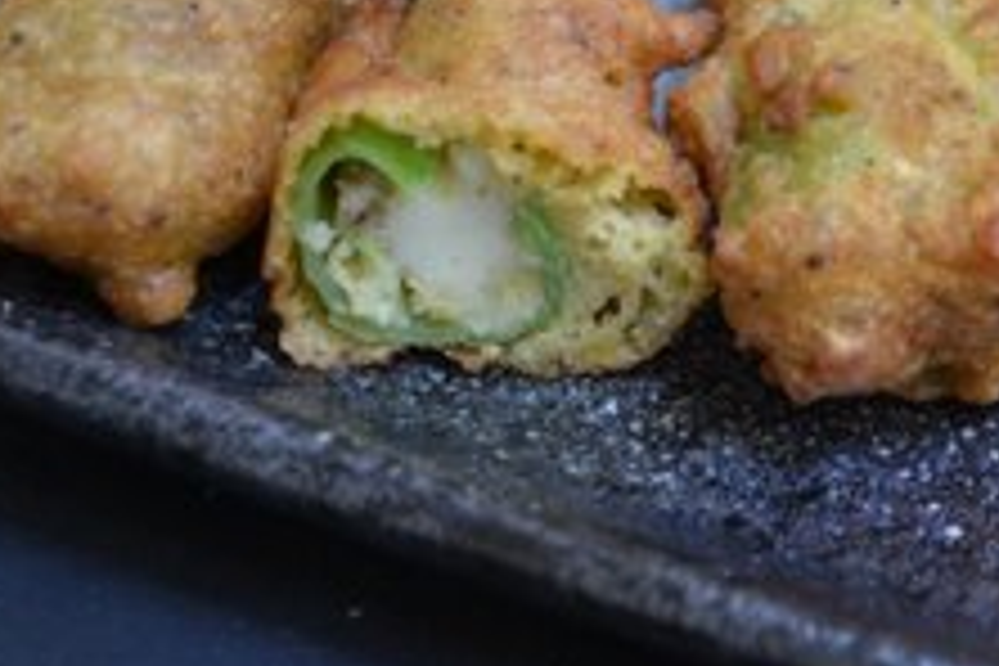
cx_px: 976
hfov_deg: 21.7
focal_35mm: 91
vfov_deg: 14.9
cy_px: 112
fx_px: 2525
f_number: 4.5
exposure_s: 1/5
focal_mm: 28
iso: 800
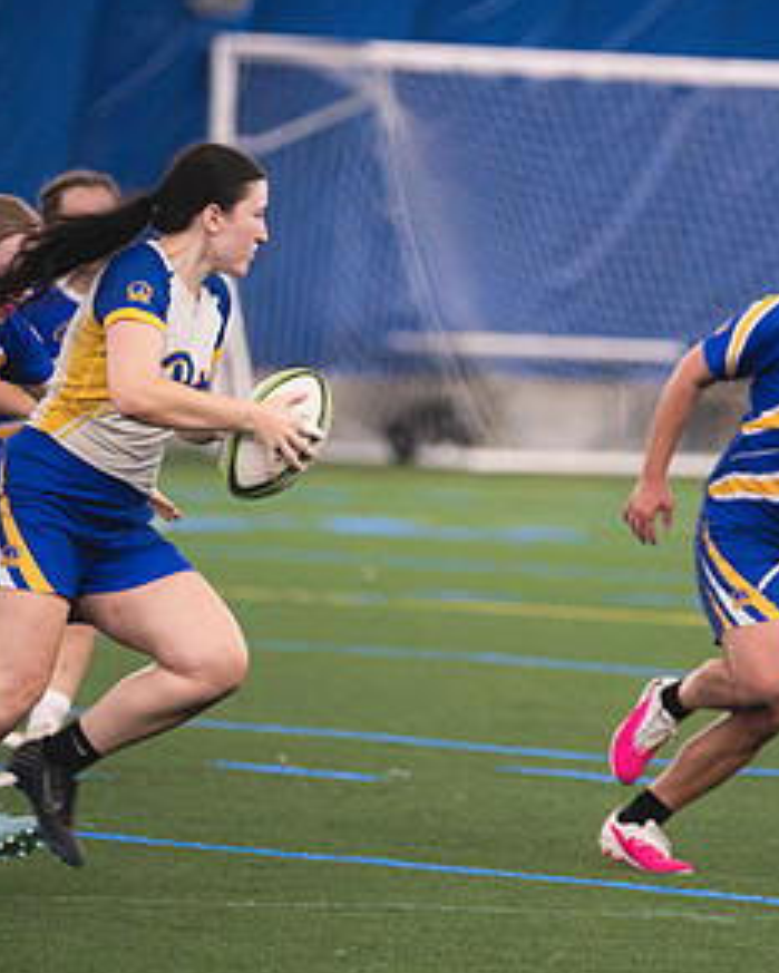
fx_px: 15353
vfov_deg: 3.6
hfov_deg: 2.9
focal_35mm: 533
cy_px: 495
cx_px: 555
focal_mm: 190
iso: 11400
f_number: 2.8
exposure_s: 1/640
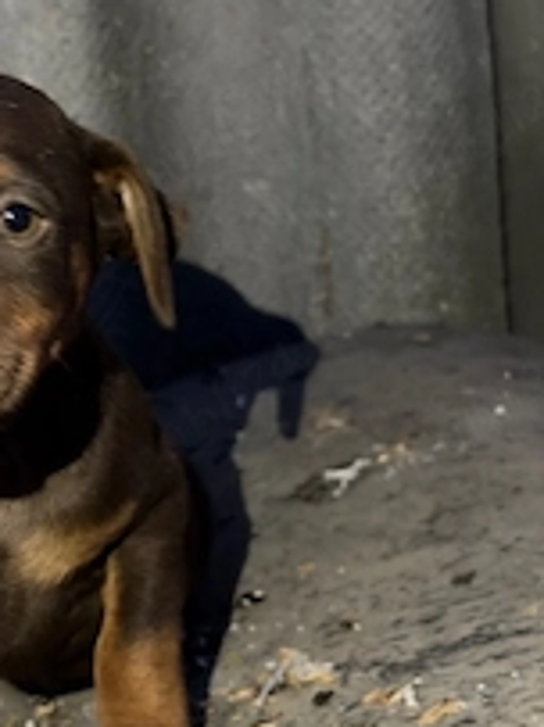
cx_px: 36
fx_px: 1447
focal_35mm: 69
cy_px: 437
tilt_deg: -20.6
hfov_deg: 20.8
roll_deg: +9.3
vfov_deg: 28.1
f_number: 1.6
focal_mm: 5.96
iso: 400
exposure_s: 1/16
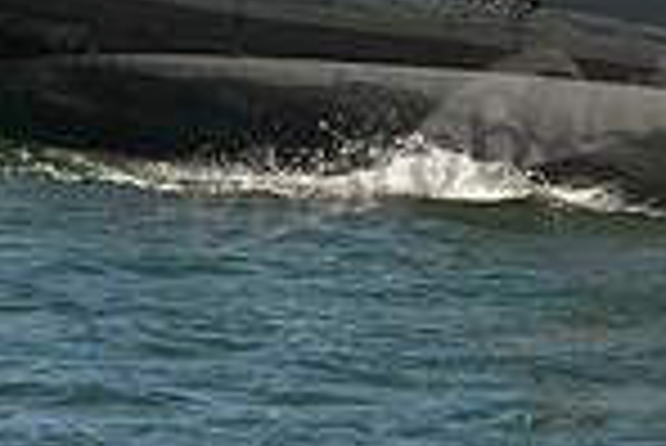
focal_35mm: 400
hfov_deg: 5.1
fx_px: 7407
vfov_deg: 3.4
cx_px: 1048
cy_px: -155
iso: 280
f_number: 8
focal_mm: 102
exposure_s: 1/1600
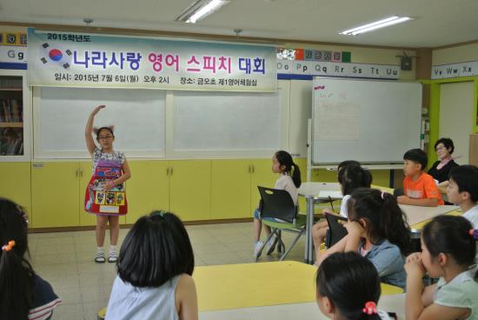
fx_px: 532
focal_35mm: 40
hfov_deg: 48.4
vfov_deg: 33.5
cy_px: 160
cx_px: 239
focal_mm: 15.1
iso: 280
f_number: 4.2
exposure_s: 1/60
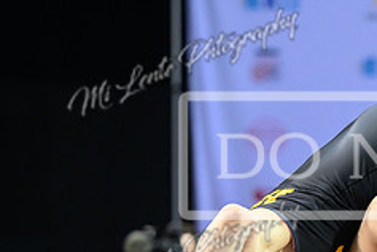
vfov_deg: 4.0
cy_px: 260
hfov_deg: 6.0
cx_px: 495
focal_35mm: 342
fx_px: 3581
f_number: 2.8
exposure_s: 1/800
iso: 4000
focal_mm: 103
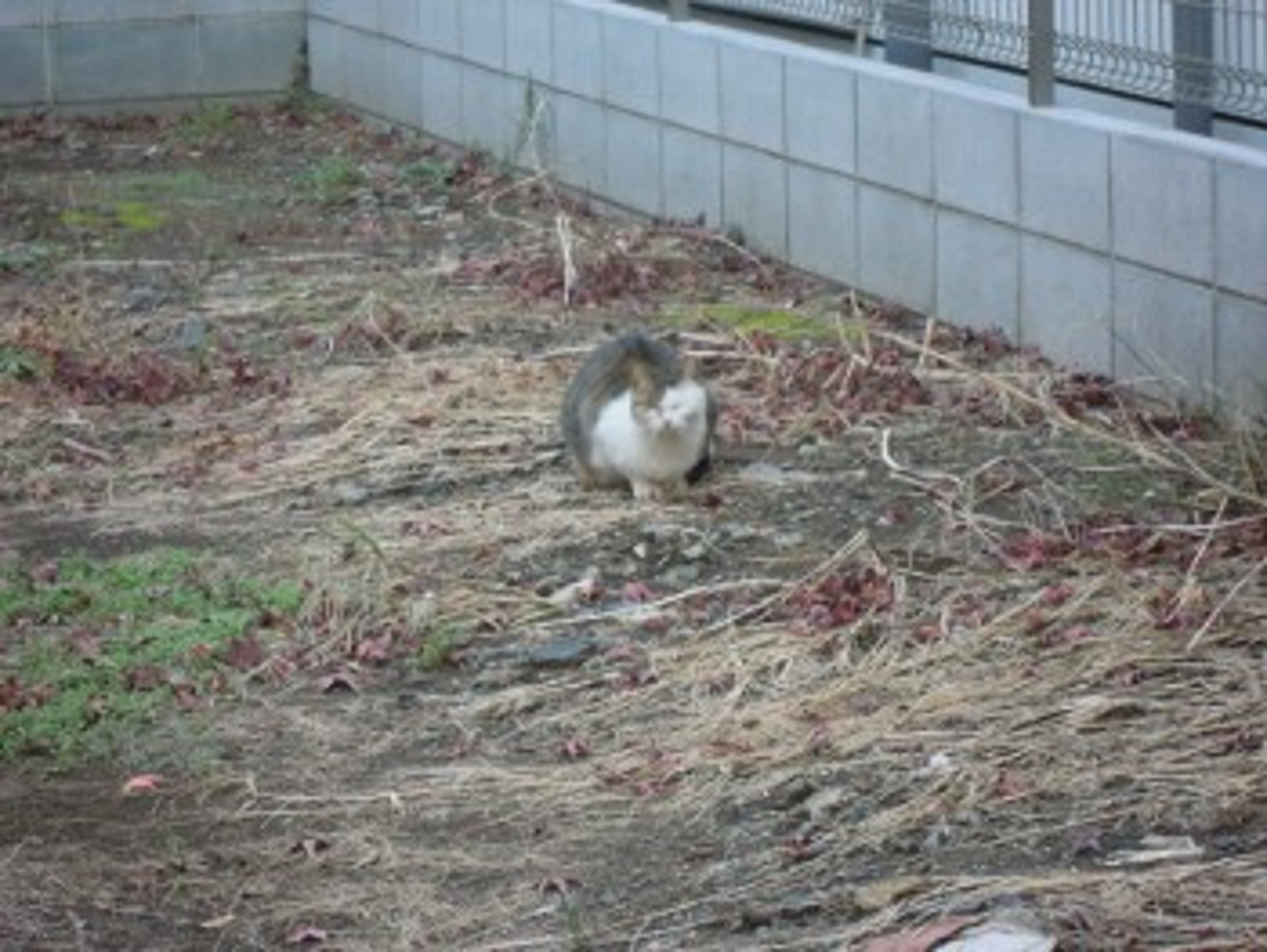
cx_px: 634
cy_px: 476
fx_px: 5128
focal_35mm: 140
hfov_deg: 14.1
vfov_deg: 10.6
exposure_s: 1/100
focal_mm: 25
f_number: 6.6
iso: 640
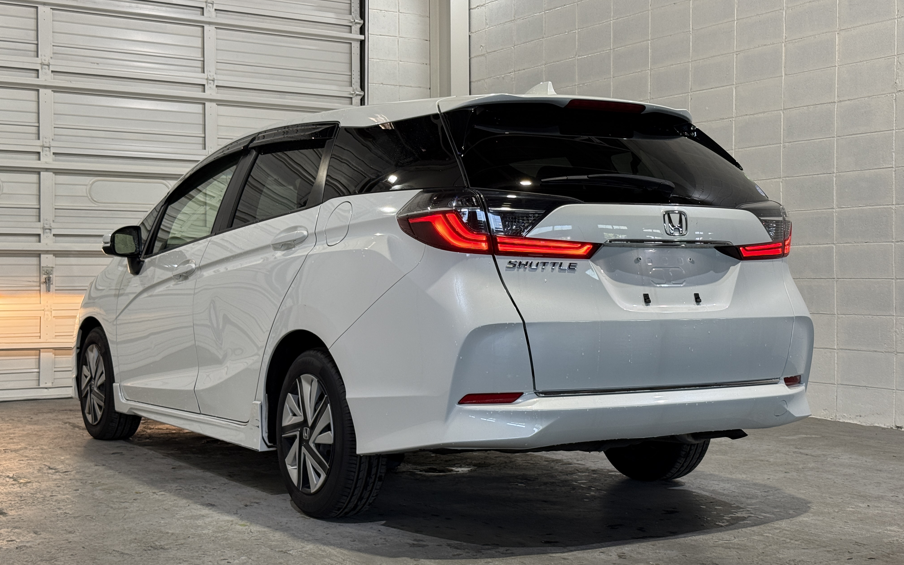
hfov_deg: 39.6
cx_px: 452
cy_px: 277
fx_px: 1256
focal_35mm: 51
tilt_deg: +0.1
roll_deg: -0.1
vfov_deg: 25.3
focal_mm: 6.76
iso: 64
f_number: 1.78
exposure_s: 1/60
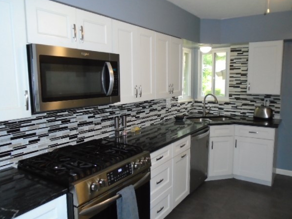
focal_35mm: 28
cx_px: 156
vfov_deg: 49.8
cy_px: 111
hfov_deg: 63.4
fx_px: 236
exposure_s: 1/30
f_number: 3.2
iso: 400
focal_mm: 4.6
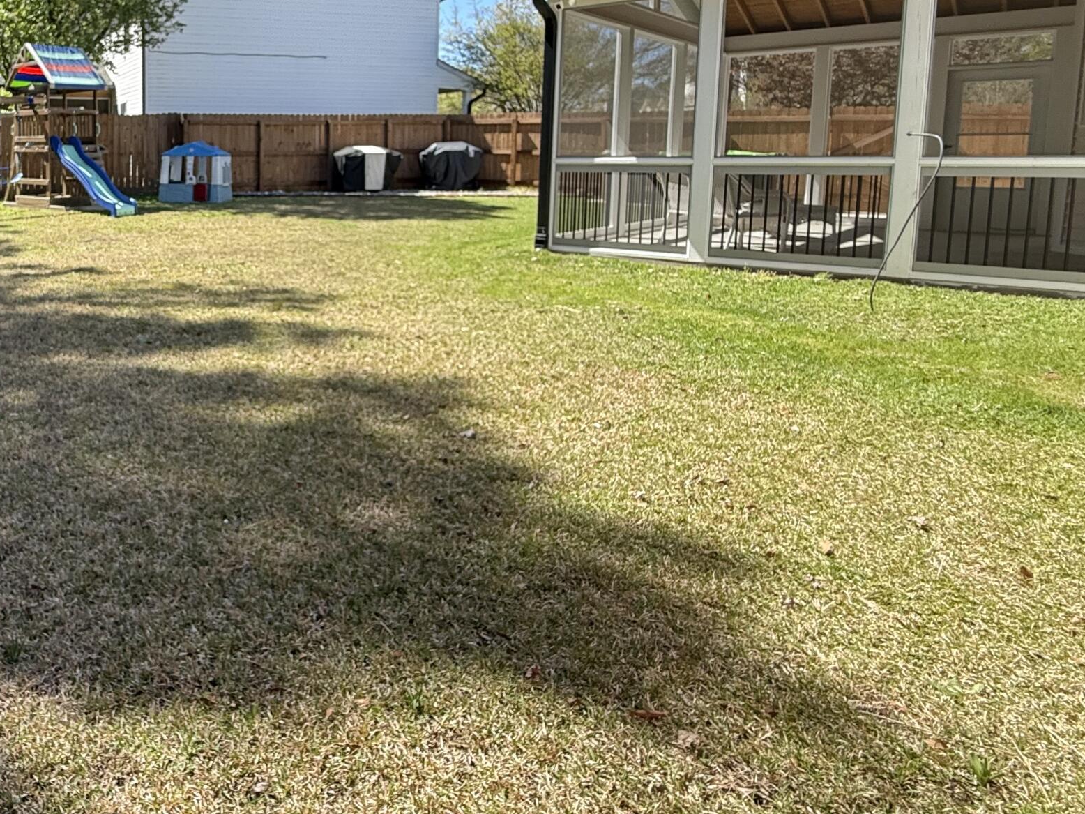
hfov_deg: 57.9
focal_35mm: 27
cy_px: 238
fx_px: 846
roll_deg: +0.2
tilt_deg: -5.2
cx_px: 149
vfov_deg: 49.9
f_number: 2.2
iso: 64
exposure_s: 1/271
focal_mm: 2.22
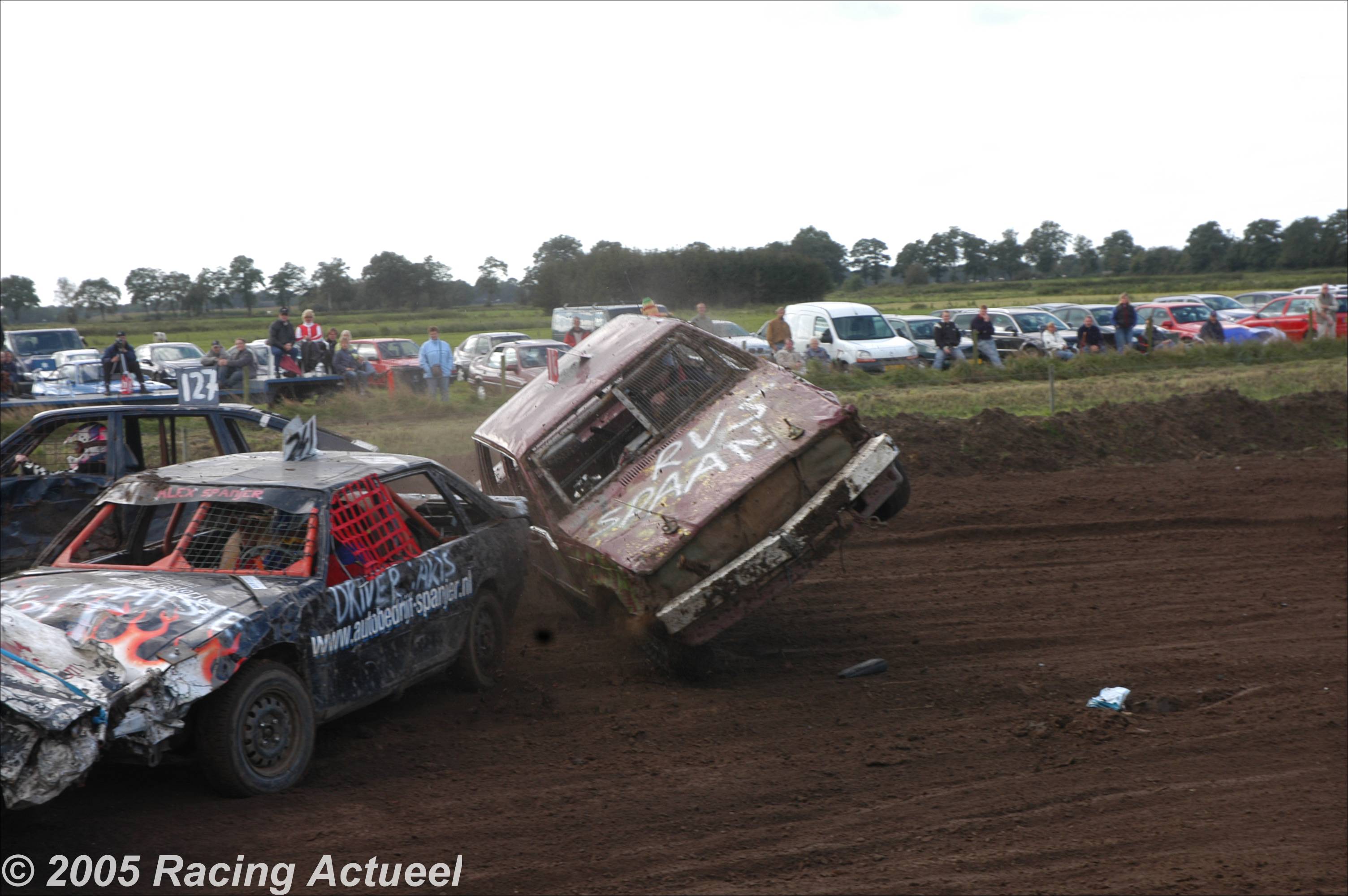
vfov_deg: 19.7
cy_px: 448
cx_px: 674
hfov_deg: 29.3
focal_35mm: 69
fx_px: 2581
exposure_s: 1/200
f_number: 7.1
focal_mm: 46
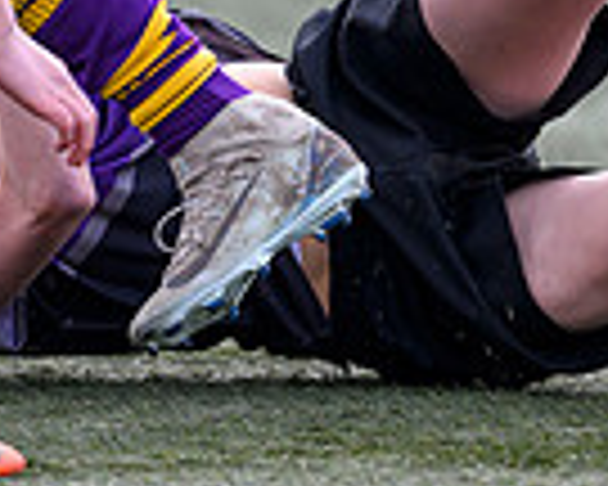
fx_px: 33956
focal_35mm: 1887
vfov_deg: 0.8
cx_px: -160
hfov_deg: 1.0
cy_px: -365
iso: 500
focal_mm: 400
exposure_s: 1/1600
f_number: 3.2
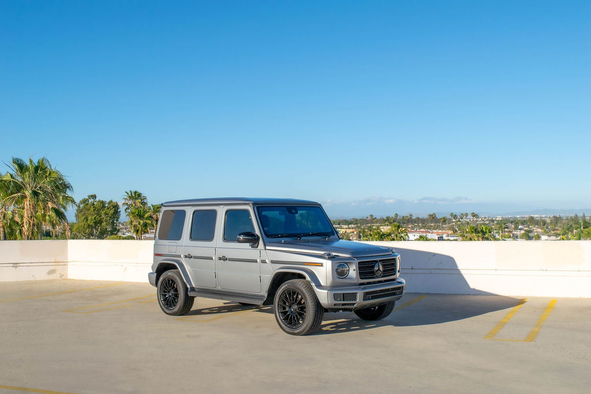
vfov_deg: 34.2
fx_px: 640
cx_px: 296
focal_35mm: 39
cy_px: 197
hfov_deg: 49.5
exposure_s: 1/500
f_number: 11
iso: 200
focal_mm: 26
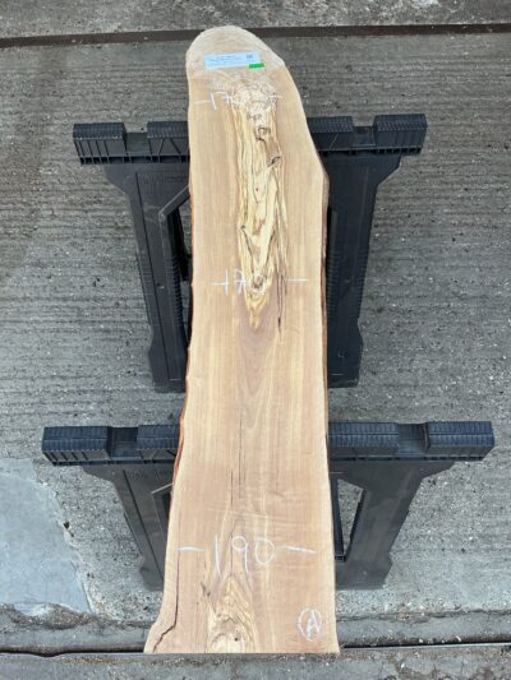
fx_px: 571
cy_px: 340
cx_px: 256
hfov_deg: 48.2
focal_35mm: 29
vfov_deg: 61.6
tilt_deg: -67.8
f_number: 1.8
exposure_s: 1/120
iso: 25
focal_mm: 3
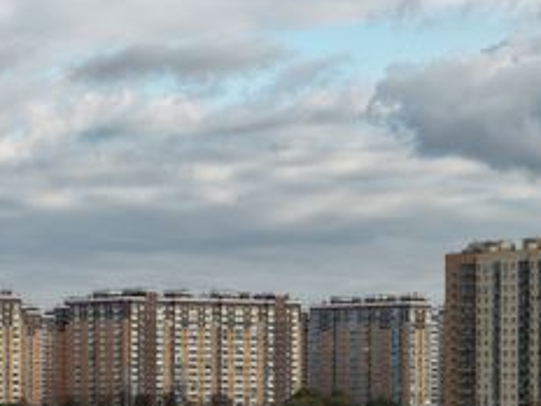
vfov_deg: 7.9
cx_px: 365
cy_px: 462
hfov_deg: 10.6
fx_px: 2923
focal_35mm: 187
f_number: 2.8
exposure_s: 1/90
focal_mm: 19.35
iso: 100
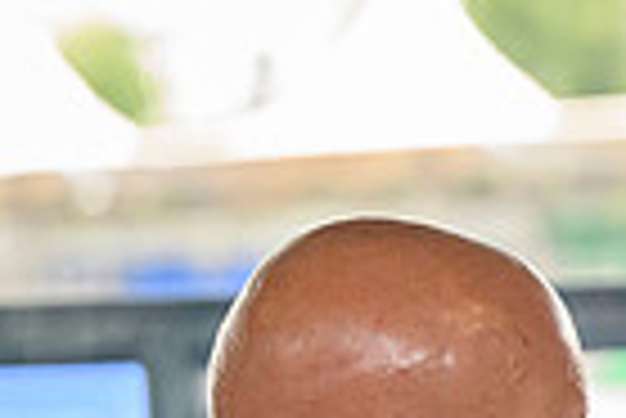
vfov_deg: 3.7
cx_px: 1225
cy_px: 690
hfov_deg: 5.4
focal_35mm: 371
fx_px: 6458
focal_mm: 89
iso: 2500
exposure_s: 1/800
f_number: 3.2
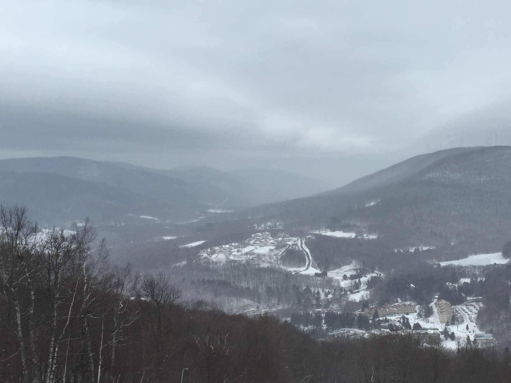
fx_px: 709
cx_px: 321
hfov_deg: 39.4
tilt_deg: -7.0
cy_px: 257
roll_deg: +0.6
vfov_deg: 30.0
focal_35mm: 48
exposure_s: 1/302
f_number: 2.2
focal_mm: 4.15
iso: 32
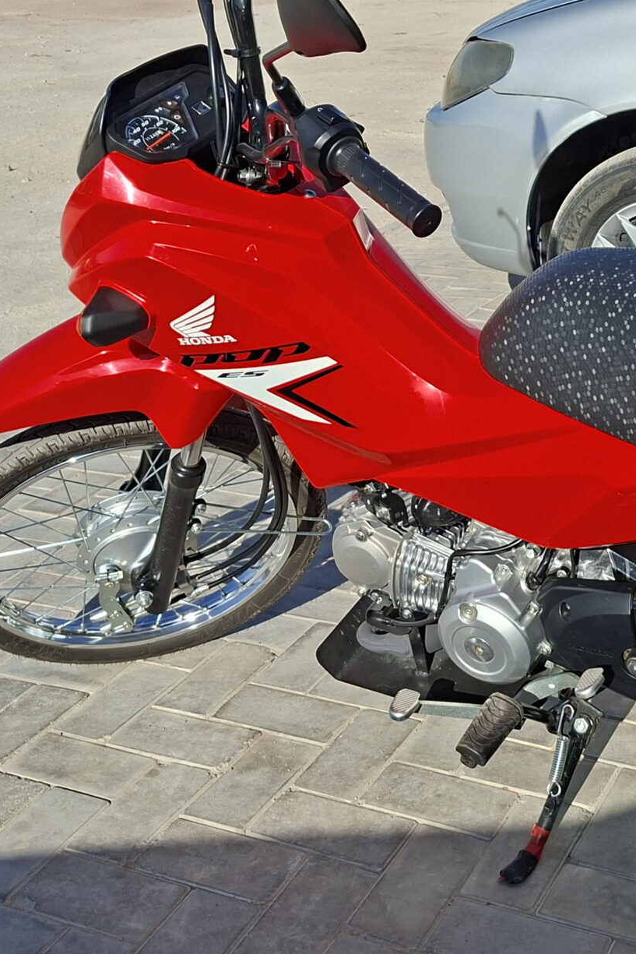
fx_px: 1325
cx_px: 546
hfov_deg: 26.3
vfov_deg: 39.2
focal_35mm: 50
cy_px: 335
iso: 50
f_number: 1.8
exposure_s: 1/3937
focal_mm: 5.54
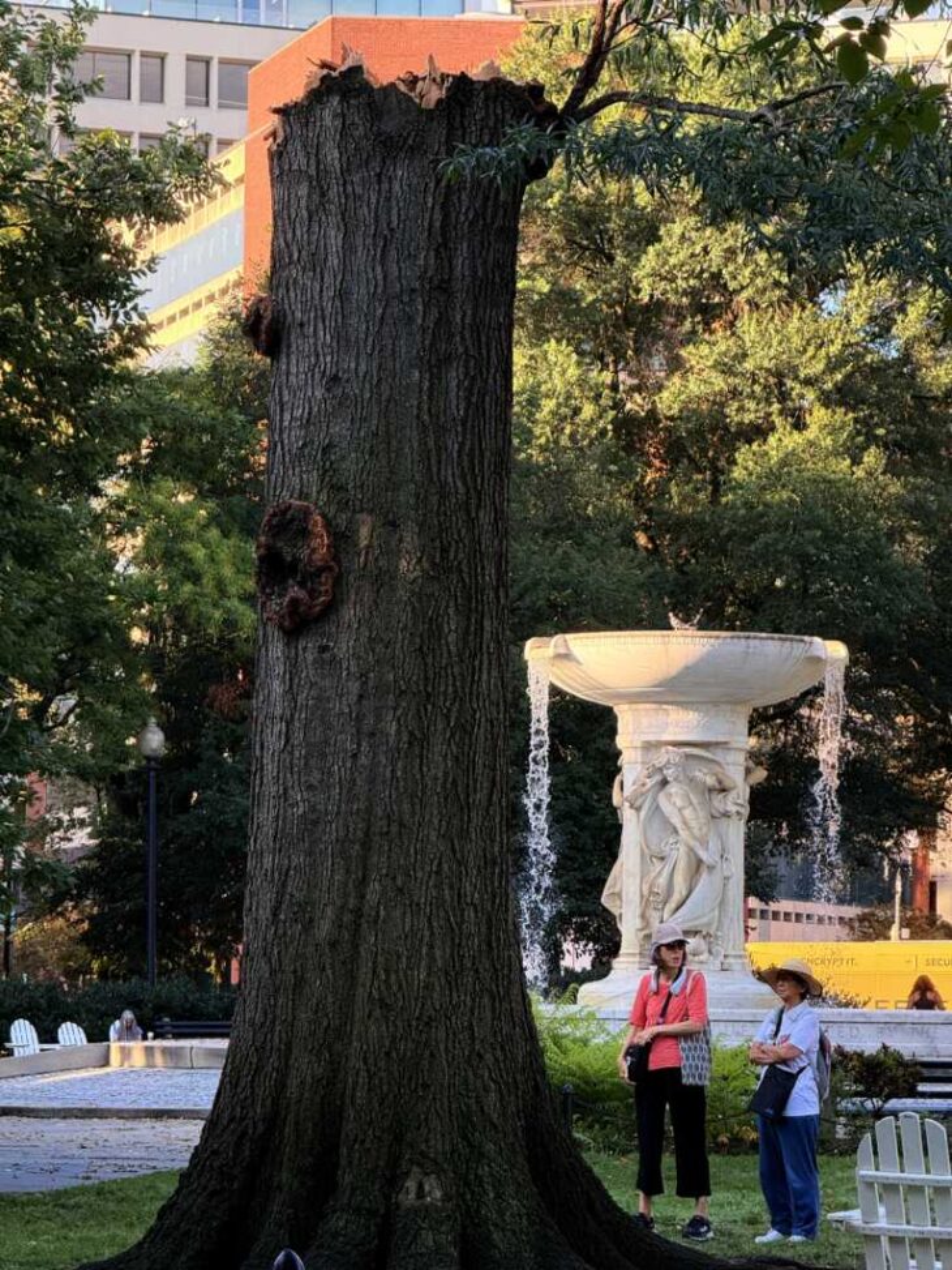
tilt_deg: +4.7
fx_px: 4399
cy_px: 635
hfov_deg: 12.4
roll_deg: -0.7
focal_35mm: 120
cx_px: 476
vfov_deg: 16.4
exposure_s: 1/134
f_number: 2.8
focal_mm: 15.66
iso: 50
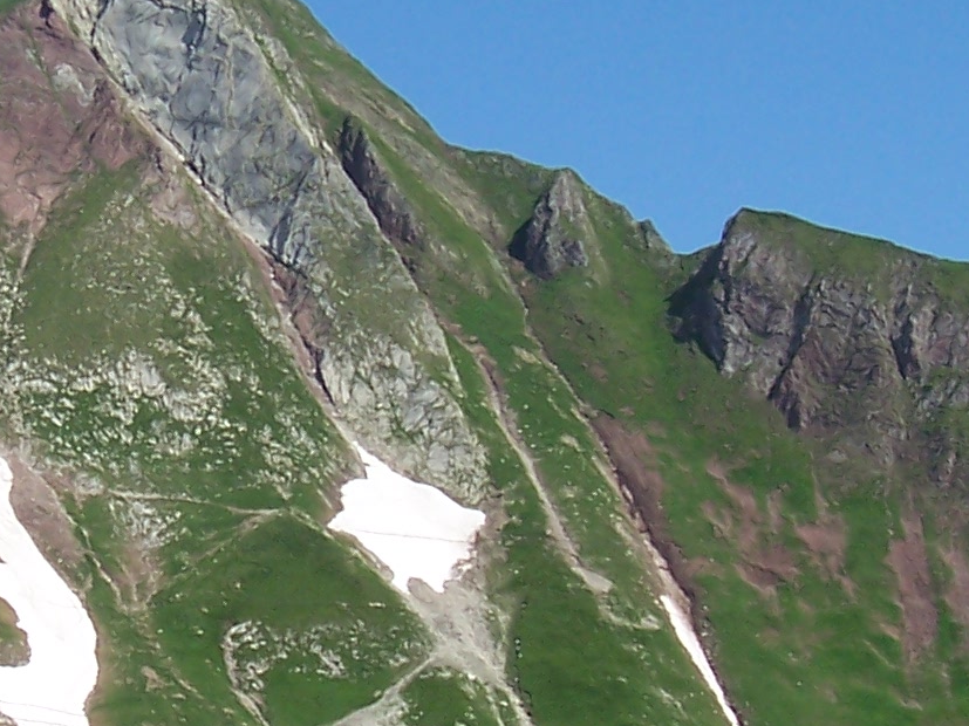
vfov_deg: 11.4
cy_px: 403
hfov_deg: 15.0
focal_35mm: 130
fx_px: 3639
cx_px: 74
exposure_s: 1/350
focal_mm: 7
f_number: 5.6
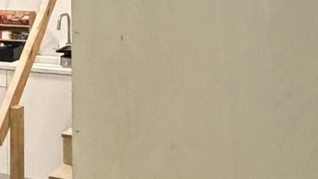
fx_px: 523
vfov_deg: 19.1
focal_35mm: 62
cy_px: 18
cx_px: -263
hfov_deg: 21.3
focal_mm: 2.22
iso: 1000
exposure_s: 1/60
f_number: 2.2
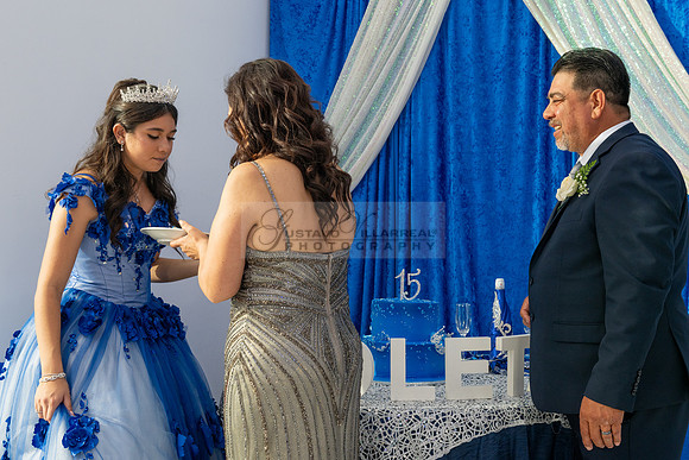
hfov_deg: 41.1
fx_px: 919
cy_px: 230
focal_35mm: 48
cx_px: 344
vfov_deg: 28.1
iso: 800
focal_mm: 48
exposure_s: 1/160
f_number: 8
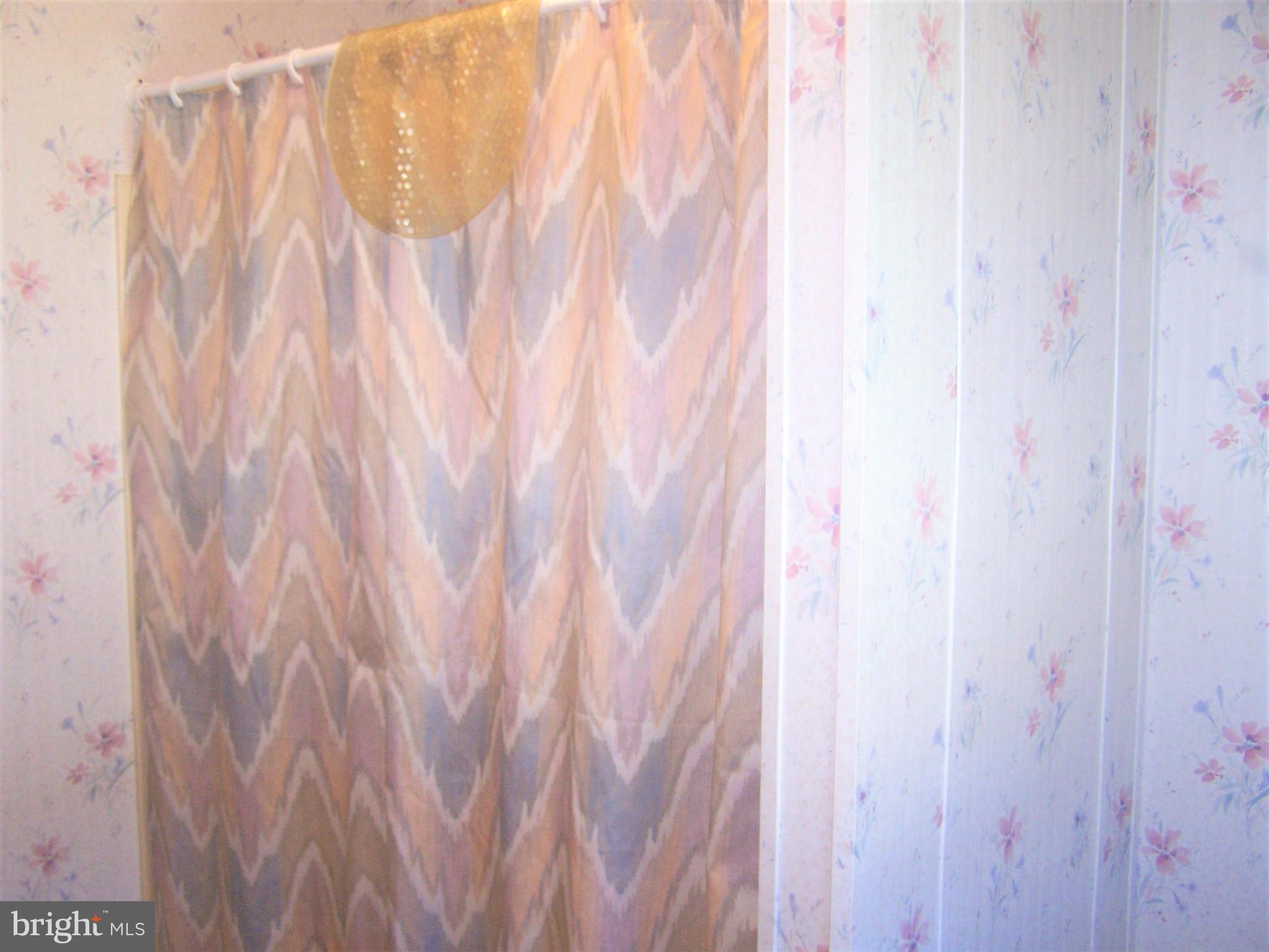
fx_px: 1393
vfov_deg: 37.7
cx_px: 634
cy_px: 476
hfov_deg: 49.0
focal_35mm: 38
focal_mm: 6.3
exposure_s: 1/60
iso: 140
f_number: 2.8
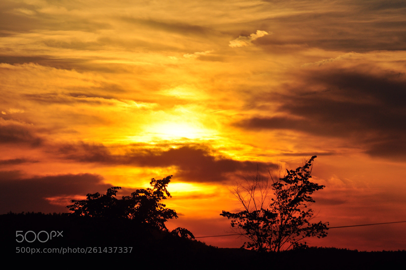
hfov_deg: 6.9
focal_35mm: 300
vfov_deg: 4.6
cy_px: 135
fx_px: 3379
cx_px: 203
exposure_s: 1/2000
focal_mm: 200
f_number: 11
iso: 200
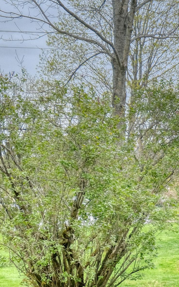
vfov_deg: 22.3
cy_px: 138
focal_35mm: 93
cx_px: 359
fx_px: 726
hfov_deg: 12.4
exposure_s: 1/70
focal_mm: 24
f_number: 4
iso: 400
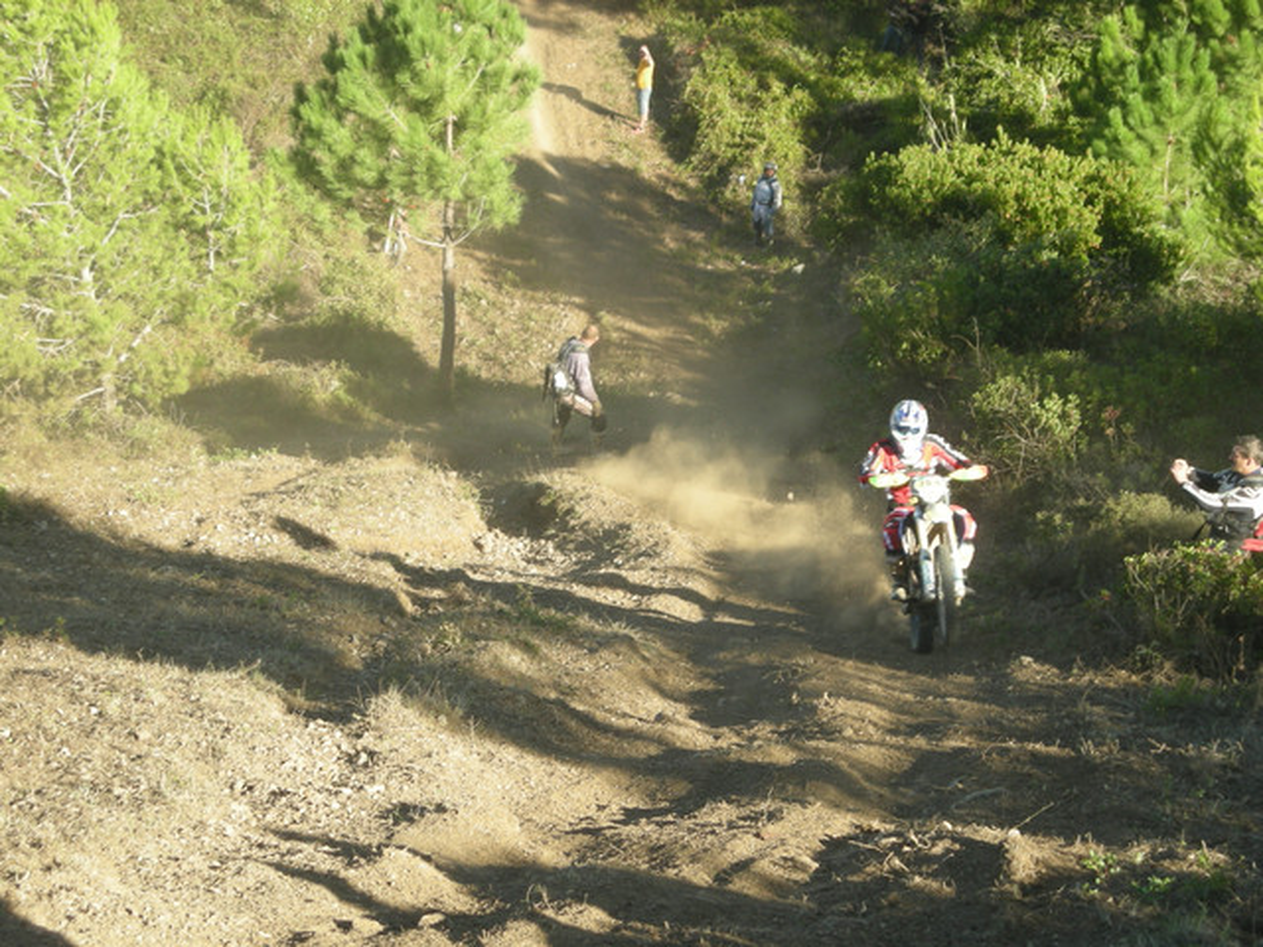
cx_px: 632
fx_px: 3831
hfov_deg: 18.7
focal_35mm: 105
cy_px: 474
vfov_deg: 14.1
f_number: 4.7
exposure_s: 1/115
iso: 50
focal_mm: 17.1
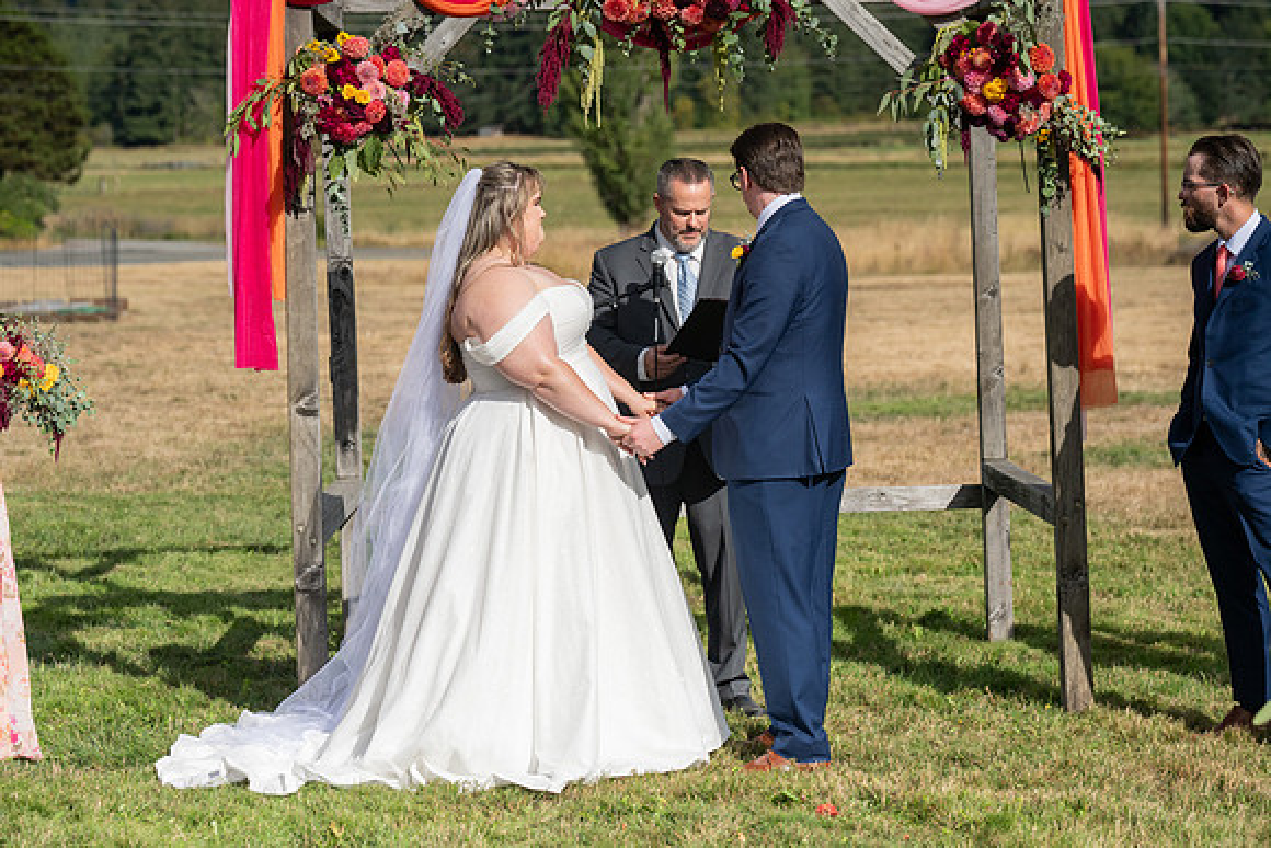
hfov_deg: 21.9
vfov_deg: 14.7
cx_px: 636
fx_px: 3284
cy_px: 424
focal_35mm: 93
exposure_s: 1/8000
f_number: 4.5
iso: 400
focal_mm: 93
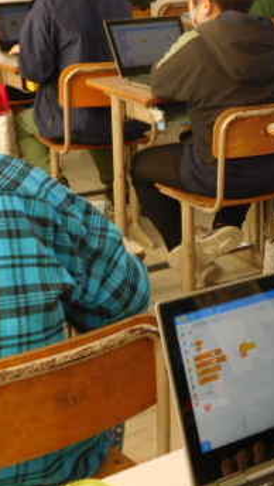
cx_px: 305
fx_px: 1044
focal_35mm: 81
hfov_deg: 14.6
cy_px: 178
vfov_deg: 26.1
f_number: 3.9
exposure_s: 1/30
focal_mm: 7.1
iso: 160
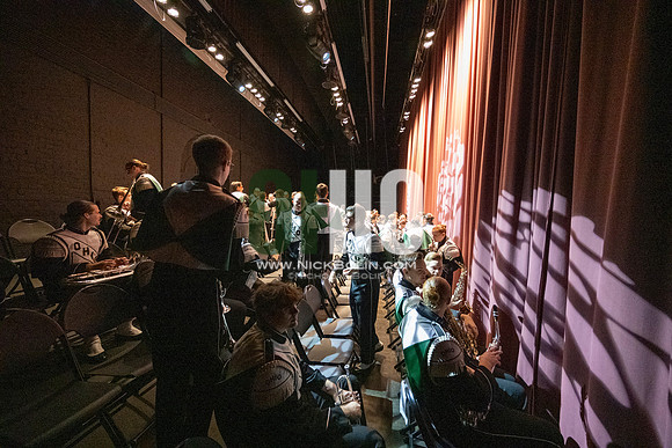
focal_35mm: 14
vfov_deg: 81.2
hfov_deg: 104.2
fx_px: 261
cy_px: 224
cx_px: 336
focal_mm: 14
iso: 10000
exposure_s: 1/500
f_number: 4
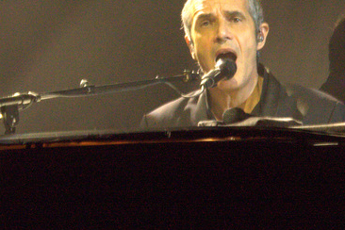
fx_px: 5654
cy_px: 97
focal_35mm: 590
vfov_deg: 2.3
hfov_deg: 3.5
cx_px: 218
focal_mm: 200
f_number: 20
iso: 400
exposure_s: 1/30
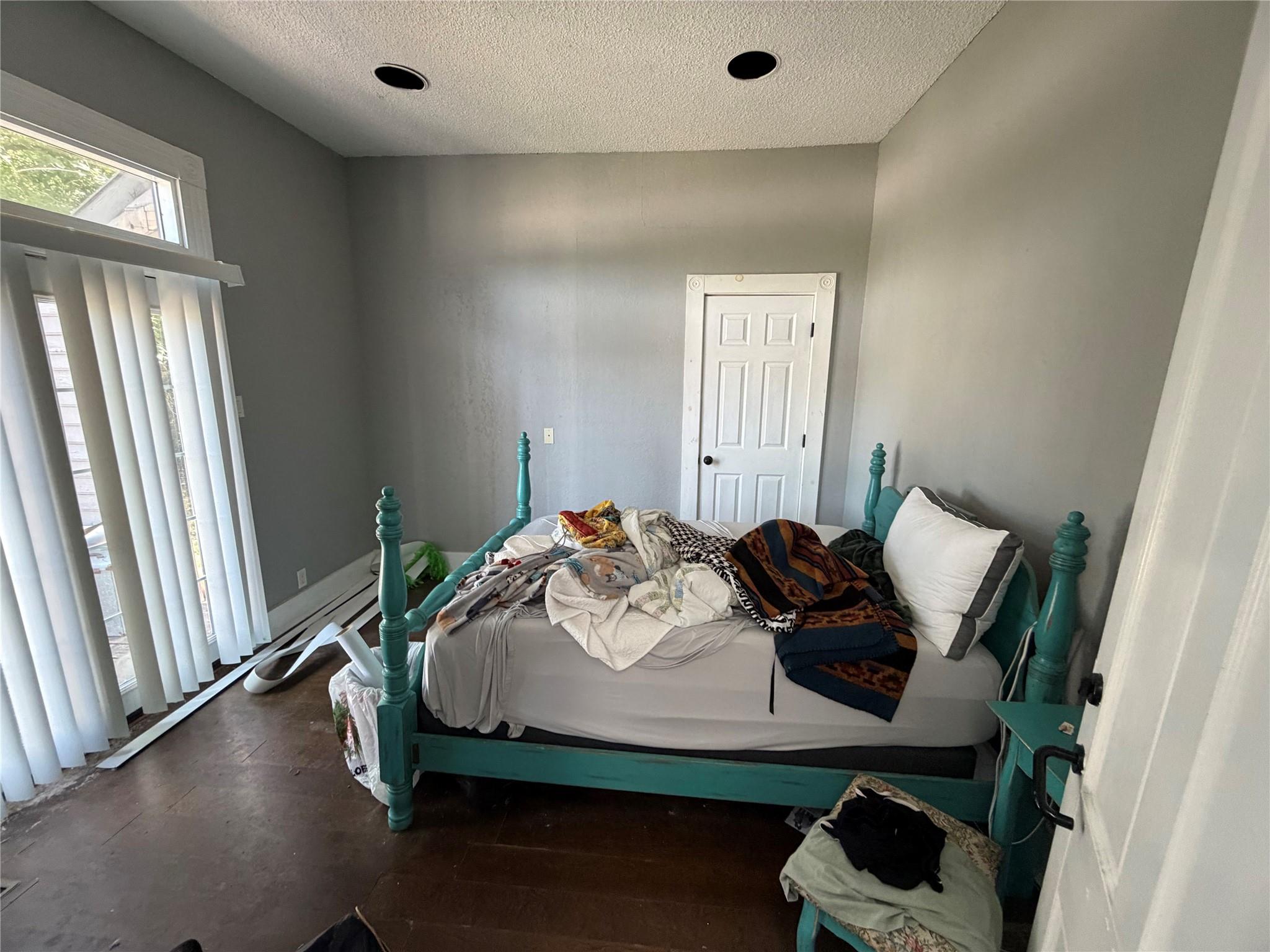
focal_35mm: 14
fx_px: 514
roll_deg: -0.8
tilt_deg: -12.0
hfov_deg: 102.1
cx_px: 635
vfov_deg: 85.7
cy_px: 476
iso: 320
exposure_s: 1/69
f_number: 2.2
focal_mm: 2.22
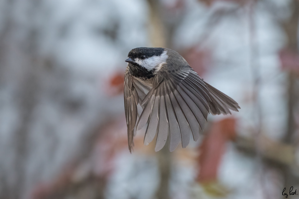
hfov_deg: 6.9
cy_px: 100
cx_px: 150
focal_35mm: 300
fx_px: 2491
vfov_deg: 4.6
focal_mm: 300
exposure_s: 1/5000
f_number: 4
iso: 3200
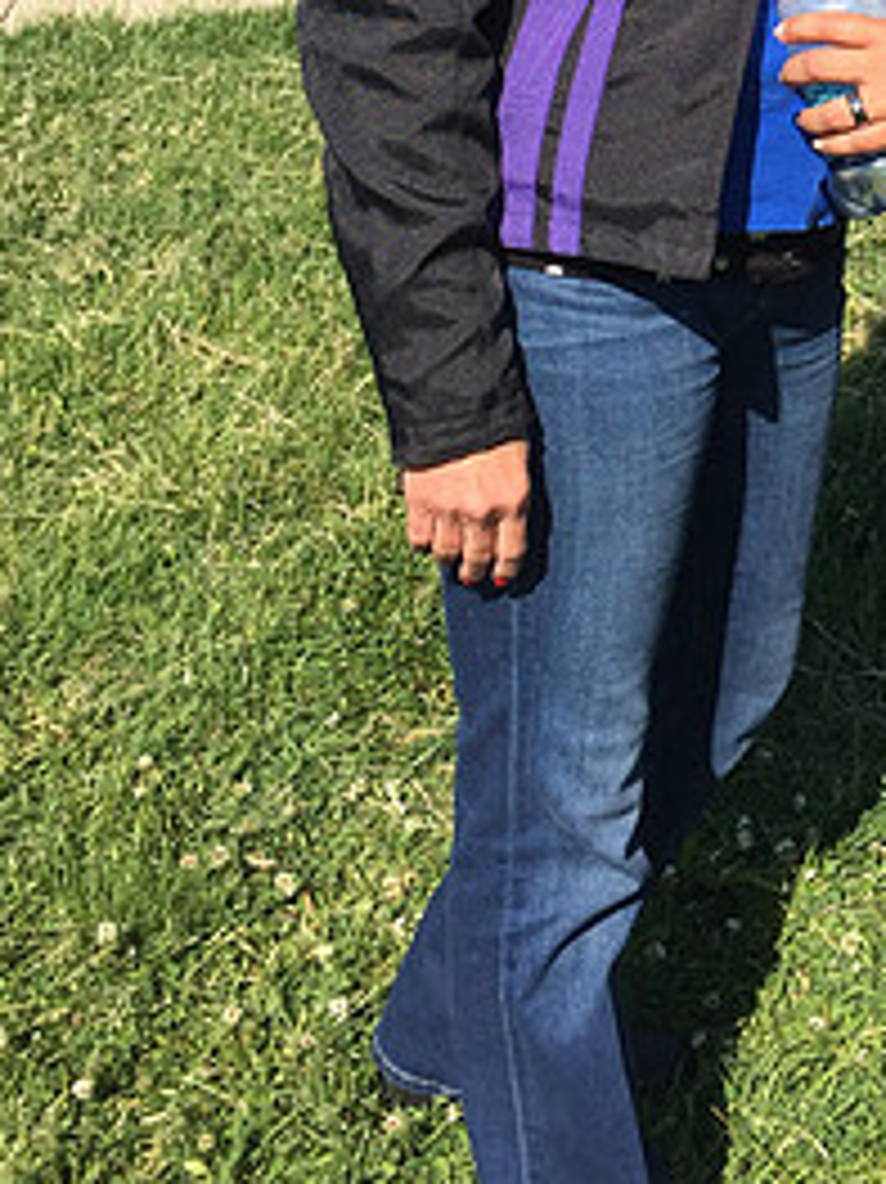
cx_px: 843
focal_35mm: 64
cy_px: -99
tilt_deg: -7.1
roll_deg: +4.6
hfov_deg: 22.2
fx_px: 2186
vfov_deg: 27.8
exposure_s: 1/1522
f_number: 2.2
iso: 32
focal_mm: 4.15
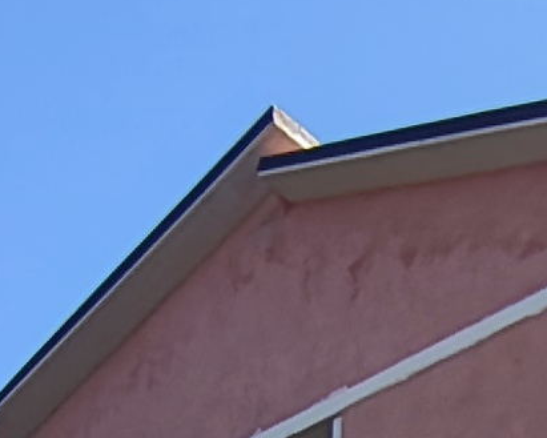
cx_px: 643
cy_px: 1279
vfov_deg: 10.1
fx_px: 1895
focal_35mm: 117
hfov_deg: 15.8
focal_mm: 1.65
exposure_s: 1/604
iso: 50
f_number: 2.2
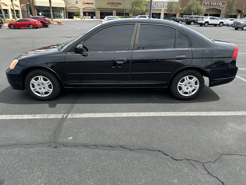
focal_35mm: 24
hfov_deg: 71.6
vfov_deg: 56.8
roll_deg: -2.1
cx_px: 123
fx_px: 171
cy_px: 92
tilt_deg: -22.9
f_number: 1.78
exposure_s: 1/1988
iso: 80
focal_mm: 6.86
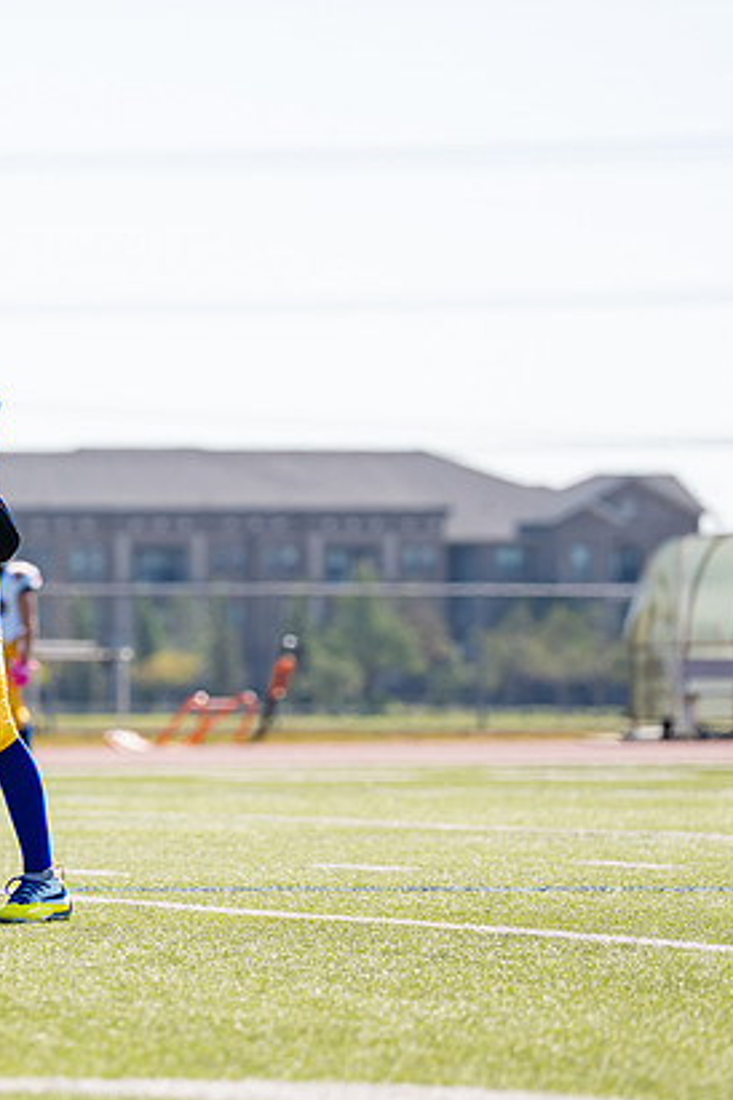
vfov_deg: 8.8
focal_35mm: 234
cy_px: 481
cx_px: -84
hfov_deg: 5.8
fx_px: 7146
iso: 100
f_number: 2.8
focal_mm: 131
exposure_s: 1/2000
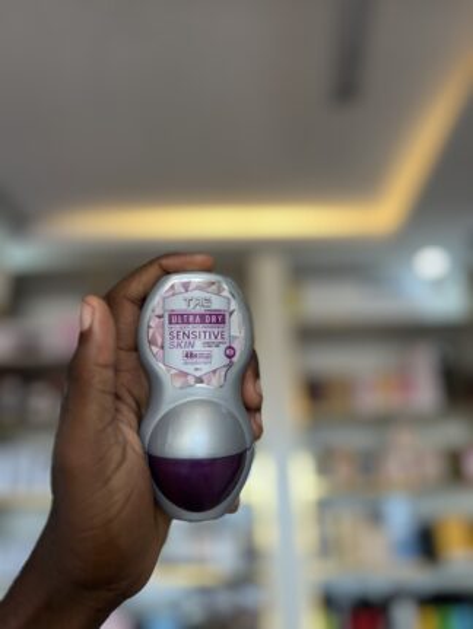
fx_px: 473
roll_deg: +2.0
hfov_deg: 53.1
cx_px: 236
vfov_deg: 67.3
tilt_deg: +23.3
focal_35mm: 26
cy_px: 314
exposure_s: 1/113
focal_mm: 5.7
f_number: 1.5
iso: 32
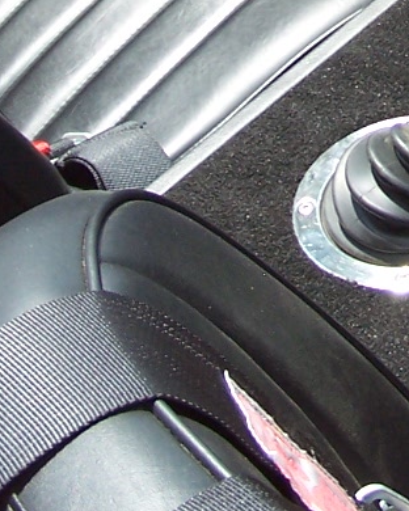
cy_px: -231
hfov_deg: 9.1
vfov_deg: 11.1
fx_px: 2527
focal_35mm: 167
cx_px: 506
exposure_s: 1/500
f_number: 2.9
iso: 80
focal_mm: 7.1
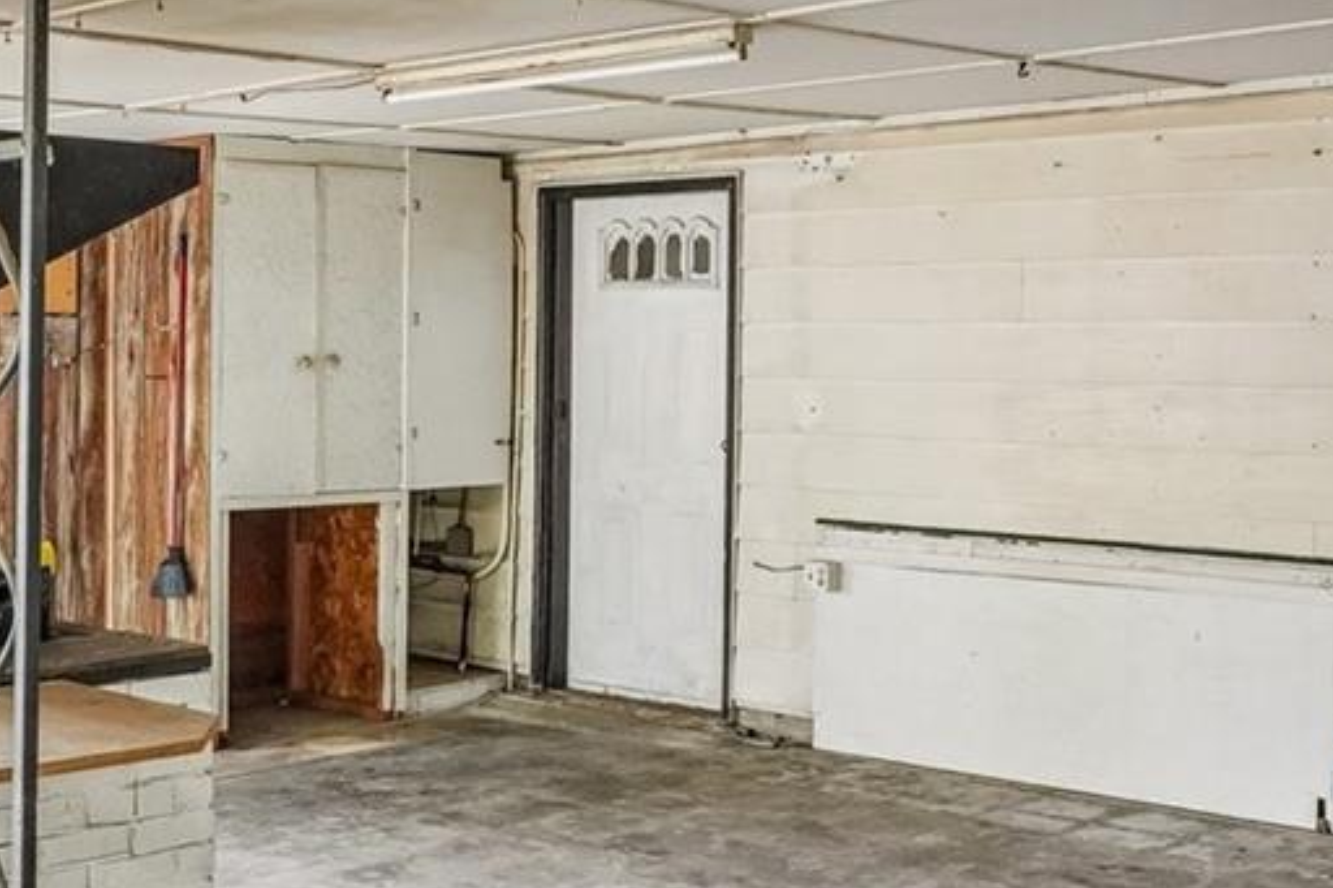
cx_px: 396
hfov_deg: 37.9
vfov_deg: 26.2
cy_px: 409
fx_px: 1909
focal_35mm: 52
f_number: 8
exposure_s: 1/20
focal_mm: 11
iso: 500
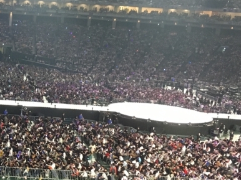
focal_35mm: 77
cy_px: 90
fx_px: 536
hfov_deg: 23.8
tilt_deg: -8.3
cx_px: -19
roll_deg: -4.1
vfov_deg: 19.1
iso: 160
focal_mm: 4.15
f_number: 2.2
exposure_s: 1/30
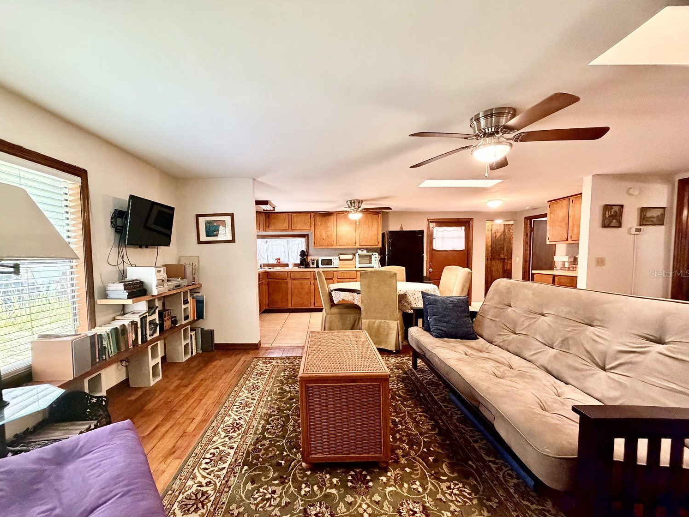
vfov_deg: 81.7
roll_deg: +0.6
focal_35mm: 15
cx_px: 324
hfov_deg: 98.1
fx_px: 299
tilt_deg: -4.1
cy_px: 273
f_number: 2.2
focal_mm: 2.22
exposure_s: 1/60
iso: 640
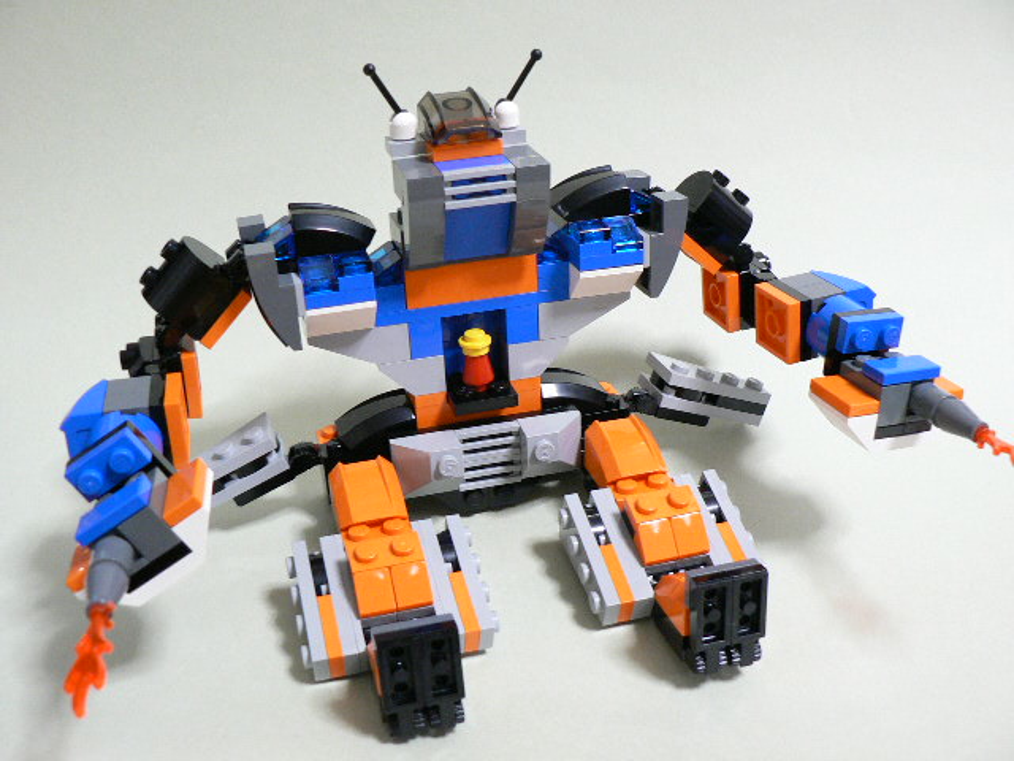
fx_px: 1055
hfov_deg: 51.4
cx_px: 507
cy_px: 380
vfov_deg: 39.7
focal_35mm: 36
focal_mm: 6
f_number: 2.8
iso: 200
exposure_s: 1/13
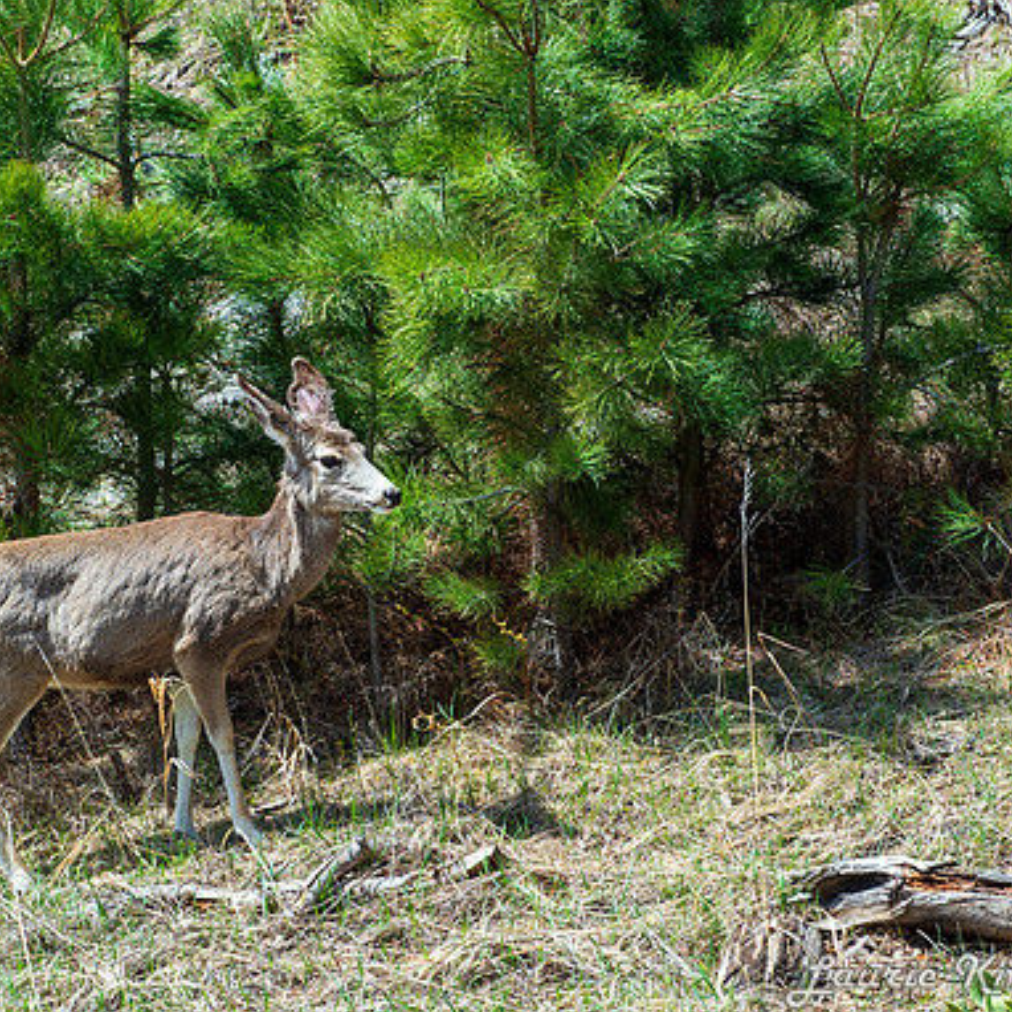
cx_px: 364
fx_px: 3738
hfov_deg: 15.4
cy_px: 616
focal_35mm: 113
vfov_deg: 15.4
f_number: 11
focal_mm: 70
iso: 560
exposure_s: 1/400
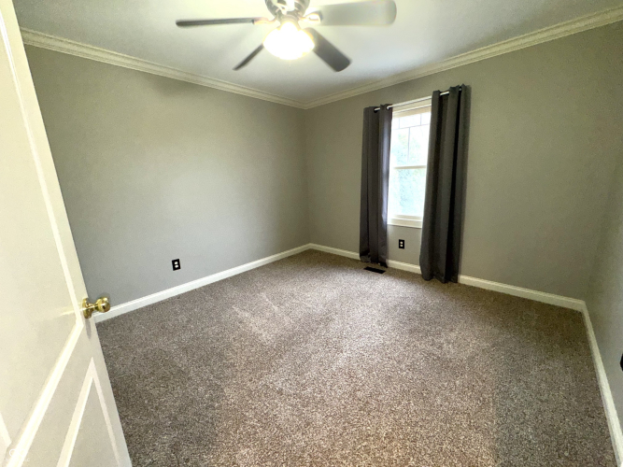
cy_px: 234
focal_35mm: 14
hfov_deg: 102.1
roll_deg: +1.6
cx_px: 312
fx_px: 252
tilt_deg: -13.6
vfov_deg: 85.7
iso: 80
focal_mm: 2.22
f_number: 2.2
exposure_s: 1/90
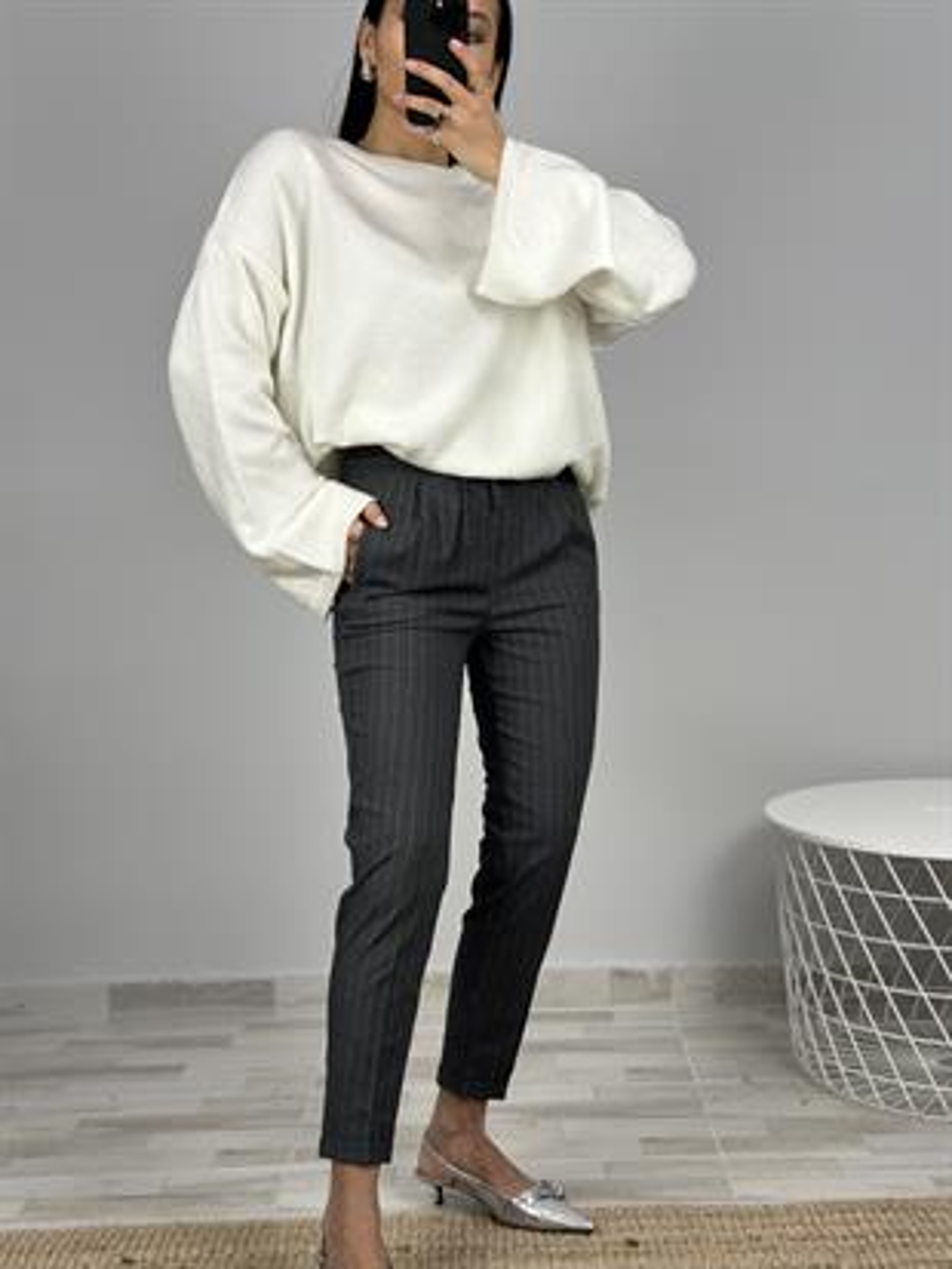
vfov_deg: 39.6
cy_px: 634
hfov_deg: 30.3
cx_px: 476
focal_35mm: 48
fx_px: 1759
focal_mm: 6.86
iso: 80
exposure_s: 1/100
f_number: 1.78
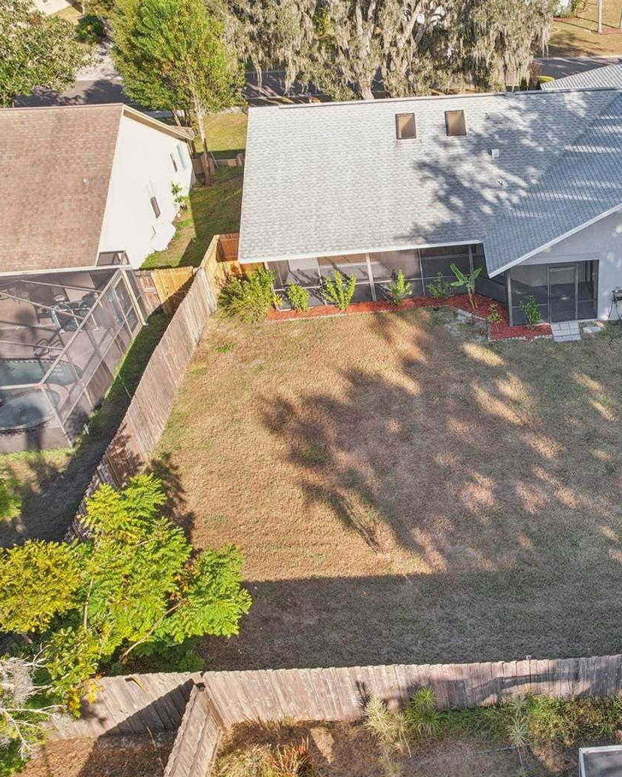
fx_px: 736
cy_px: 384
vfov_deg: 55.7
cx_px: 559
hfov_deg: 42.1
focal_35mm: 32
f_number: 2.8
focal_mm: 8.4
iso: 100
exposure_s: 1/640
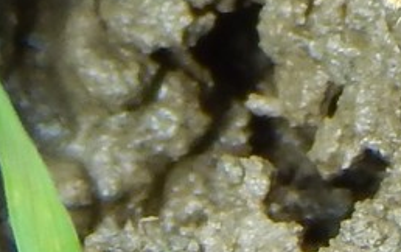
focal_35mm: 493
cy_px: -233
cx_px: 460
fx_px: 5395
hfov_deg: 4.2
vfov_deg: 2.7
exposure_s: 1/160
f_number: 4.9
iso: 125
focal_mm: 25.3
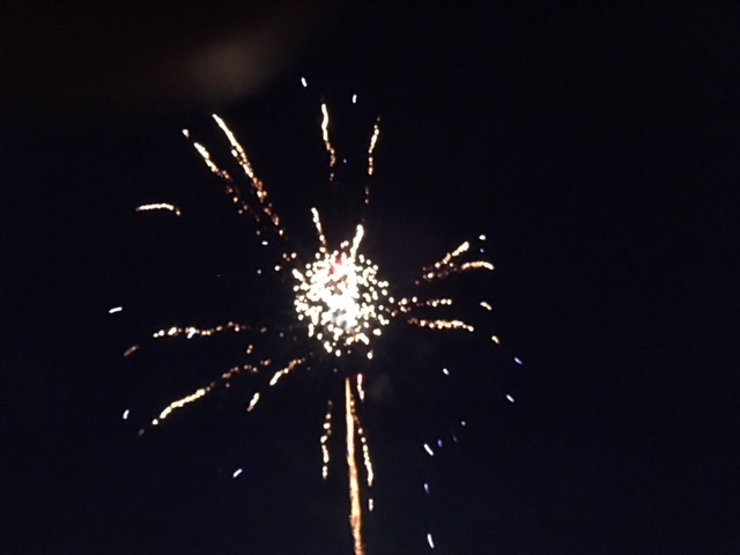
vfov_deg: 48.2
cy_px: 278
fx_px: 620
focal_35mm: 29
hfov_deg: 61.7
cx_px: 370
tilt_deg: +47.4
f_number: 2.2
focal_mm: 4.15
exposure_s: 1/15
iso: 2000
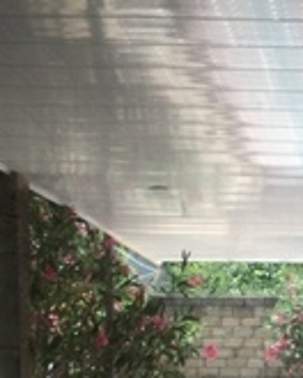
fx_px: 953
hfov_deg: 16.9
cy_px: 451
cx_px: 411
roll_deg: +0.1
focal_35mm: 85
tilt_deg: -4.4
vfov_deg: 21.0
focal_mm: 4.15
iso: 32
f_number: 2.2
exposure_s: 1/684
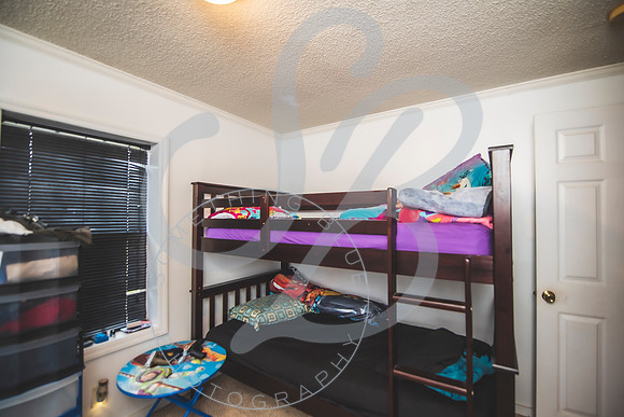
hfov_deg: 100.3
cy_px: 209
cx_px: 325
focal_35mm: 15
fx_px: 260
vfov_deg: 77.3
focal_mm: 14
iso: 500
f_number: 2.8
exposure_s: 1/125
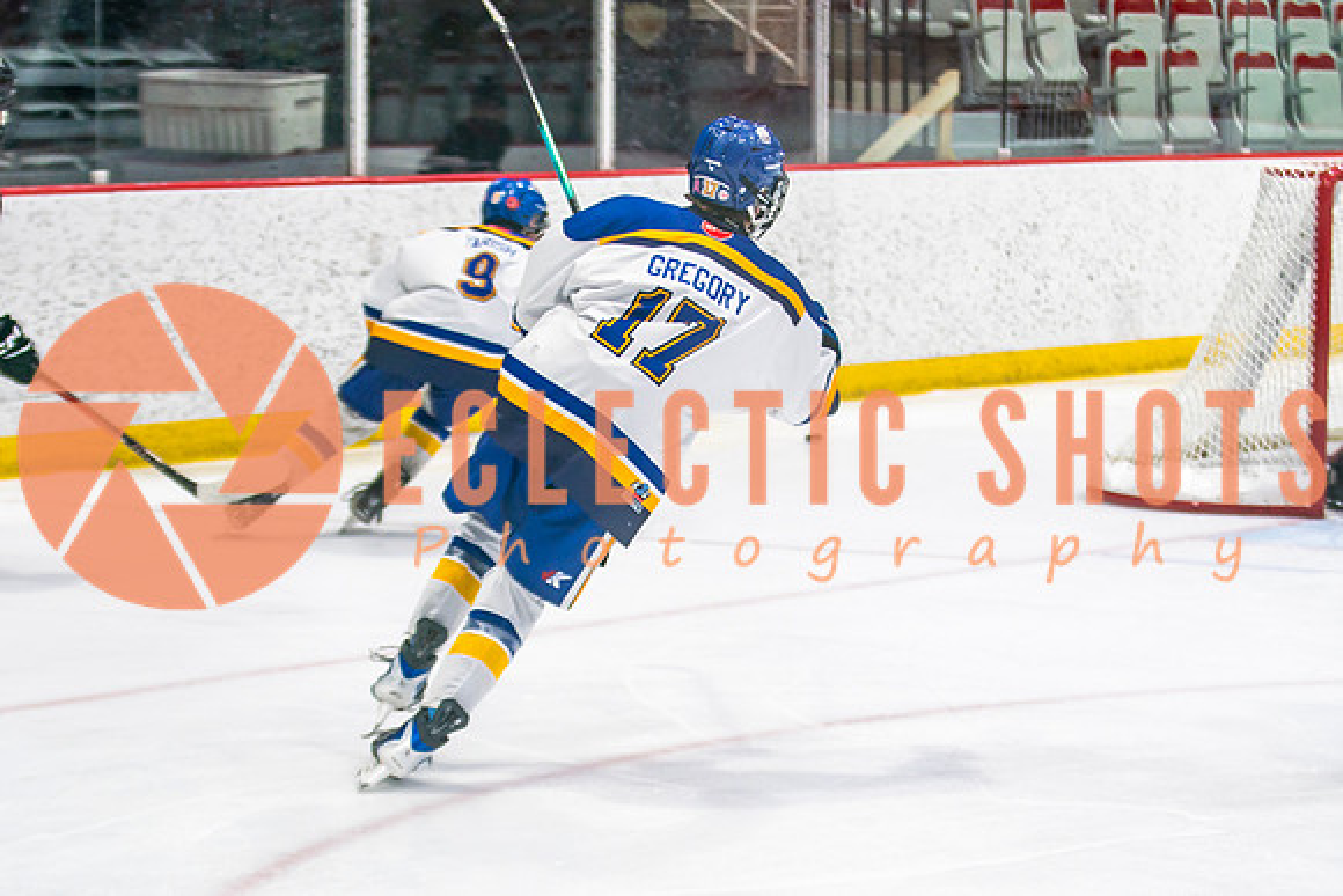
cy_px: 495
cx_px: 672
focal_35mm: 118
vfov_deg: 11.6
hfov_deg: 17.3
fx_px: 4402
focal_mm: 70
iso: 400
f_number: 2.8
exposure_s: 1/640
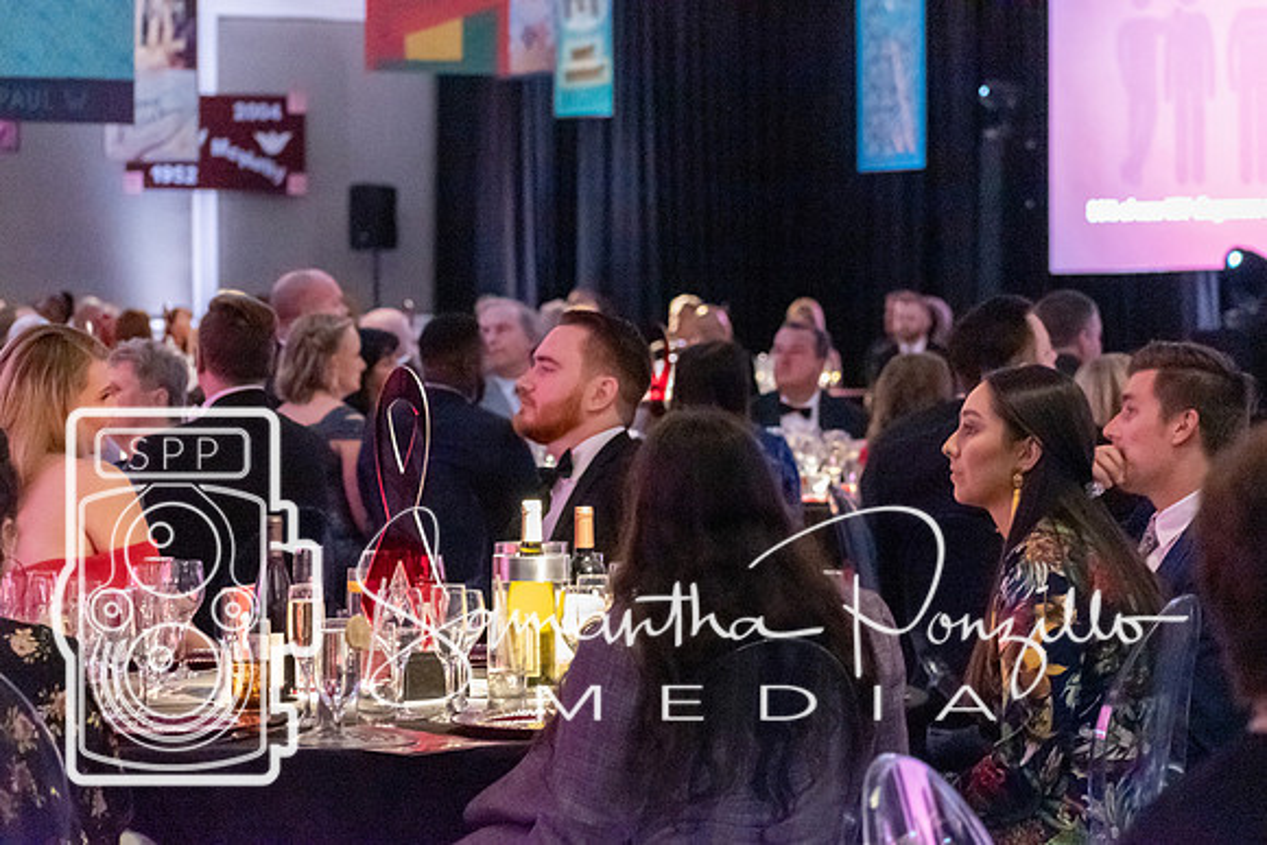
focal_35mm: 138
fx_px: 4857
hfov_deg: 14.9
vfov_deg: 9.9
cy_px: 422
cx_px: 634
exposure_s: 1/13
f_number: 4.8
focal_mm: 90
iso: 12800
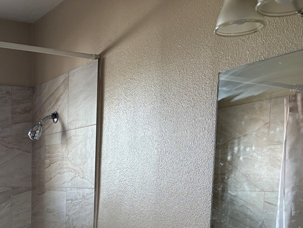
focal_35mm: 54
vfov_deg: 25.5
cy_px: 234
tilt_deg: -3.8
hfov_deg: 34.0
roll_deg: -1.5
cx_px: 43
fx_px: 473
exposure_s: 1/84
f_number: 1.6
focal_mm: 5.96
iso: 125
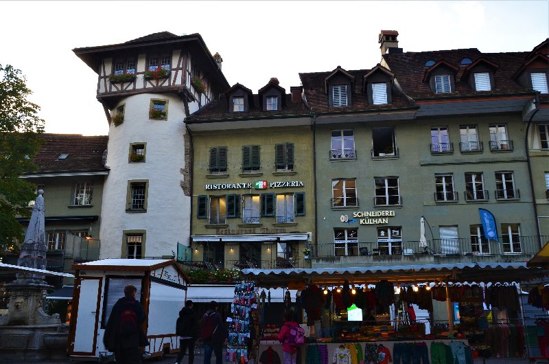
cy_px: 182
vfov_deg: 41.5
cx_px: 274
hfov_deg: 59.6
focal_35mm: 32
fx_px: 479
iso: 400
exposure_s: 1/60
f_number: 8
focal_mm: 21
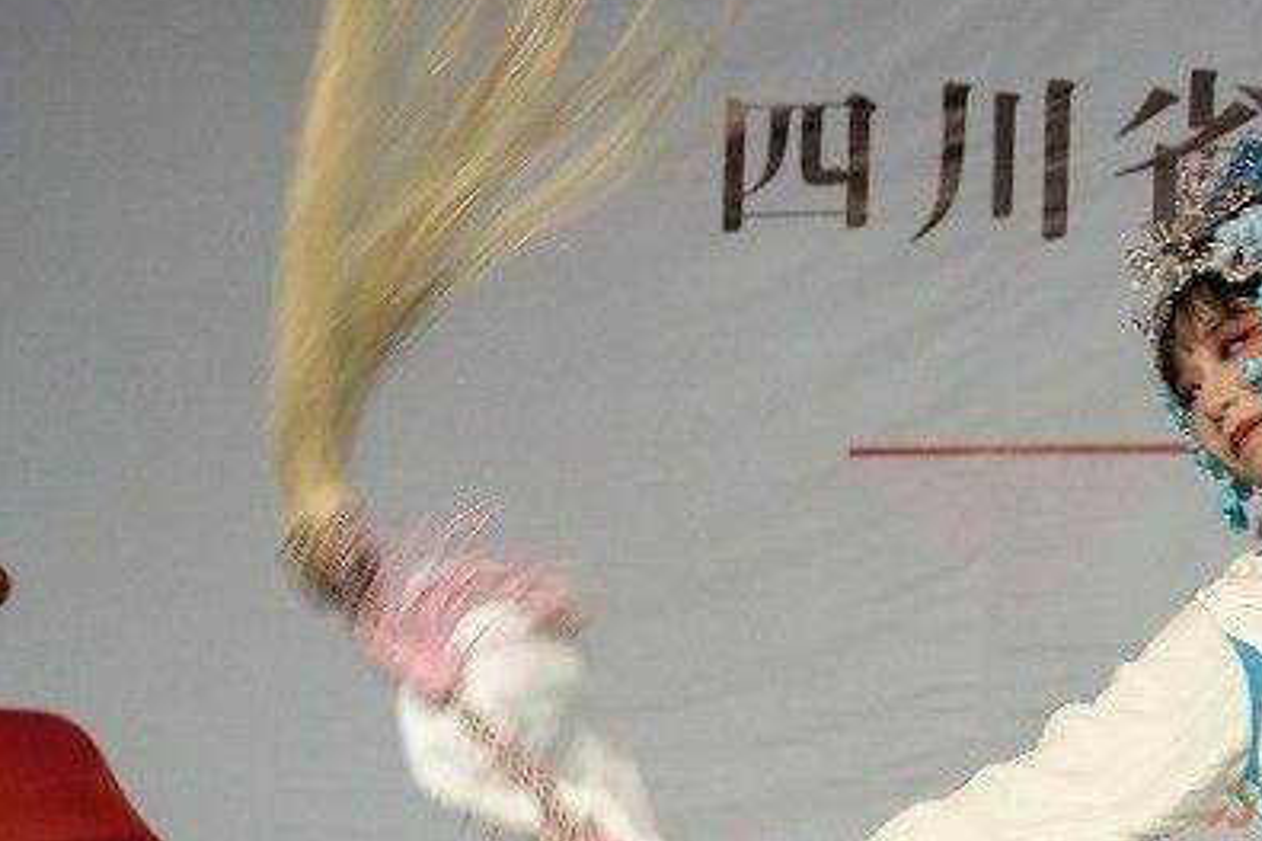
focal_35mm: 117
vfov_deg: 11.7
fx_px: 4100
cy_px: 673
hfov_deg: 16.8
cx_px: 1463
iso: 320
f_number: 4
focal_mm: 33
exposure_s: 1/160
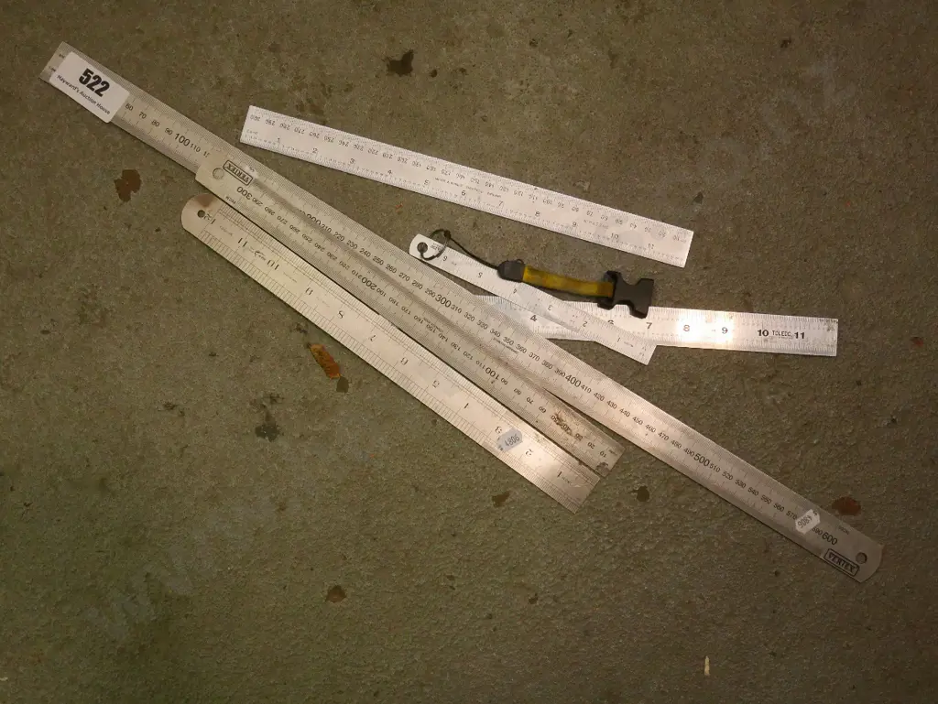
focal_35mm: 46
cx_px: 469
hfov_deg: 41.2
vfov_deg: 31.5
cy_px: 352
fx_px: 1247
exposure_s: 1/400
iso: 3200
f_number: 4.9
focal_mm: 23
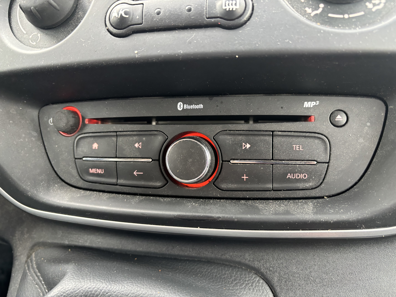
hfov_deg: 67.3
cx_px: 198
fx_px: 297
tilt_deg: -28.1
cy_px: 148
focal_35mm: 26
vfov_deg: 53.1
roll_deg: +5.5
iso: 200
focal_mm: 5.96
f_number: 1.6
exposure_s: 1/60
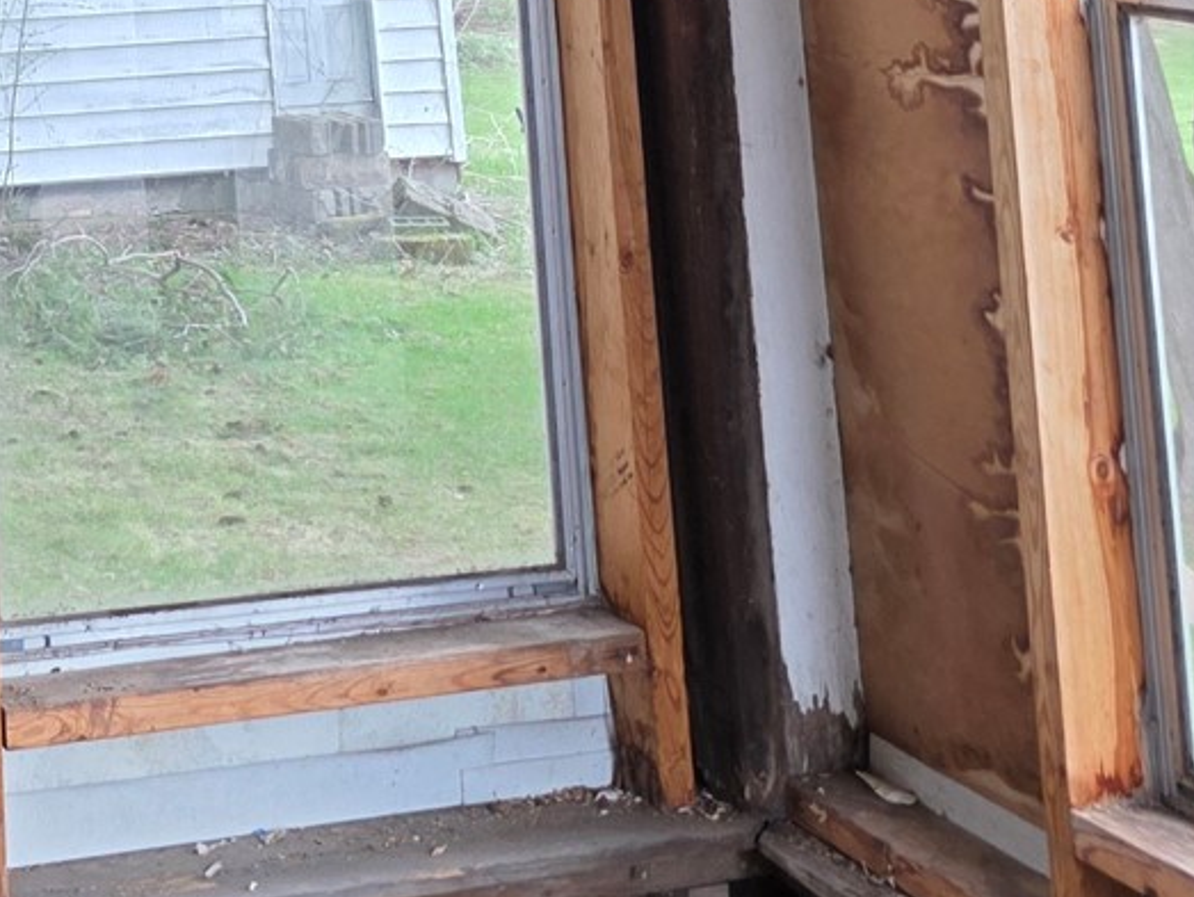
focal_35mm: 90
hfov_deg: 20.3
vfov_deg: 14.4
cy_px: -728
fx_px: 3106
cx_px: -260
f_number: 1.7
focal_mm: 6.3
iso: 80
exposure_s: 1/180
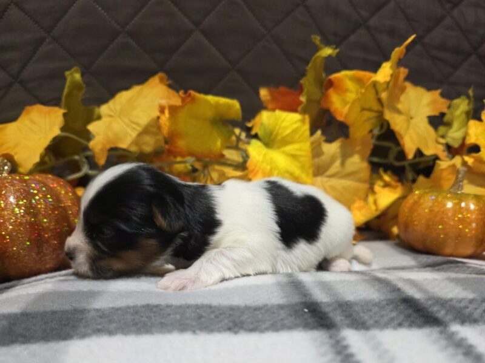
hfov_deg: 73.9
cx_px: 242
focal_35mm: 23
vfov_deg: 58.9
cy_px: 182
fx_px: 322
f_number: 1.7
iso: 500
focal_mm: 6.3
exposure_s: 1/120
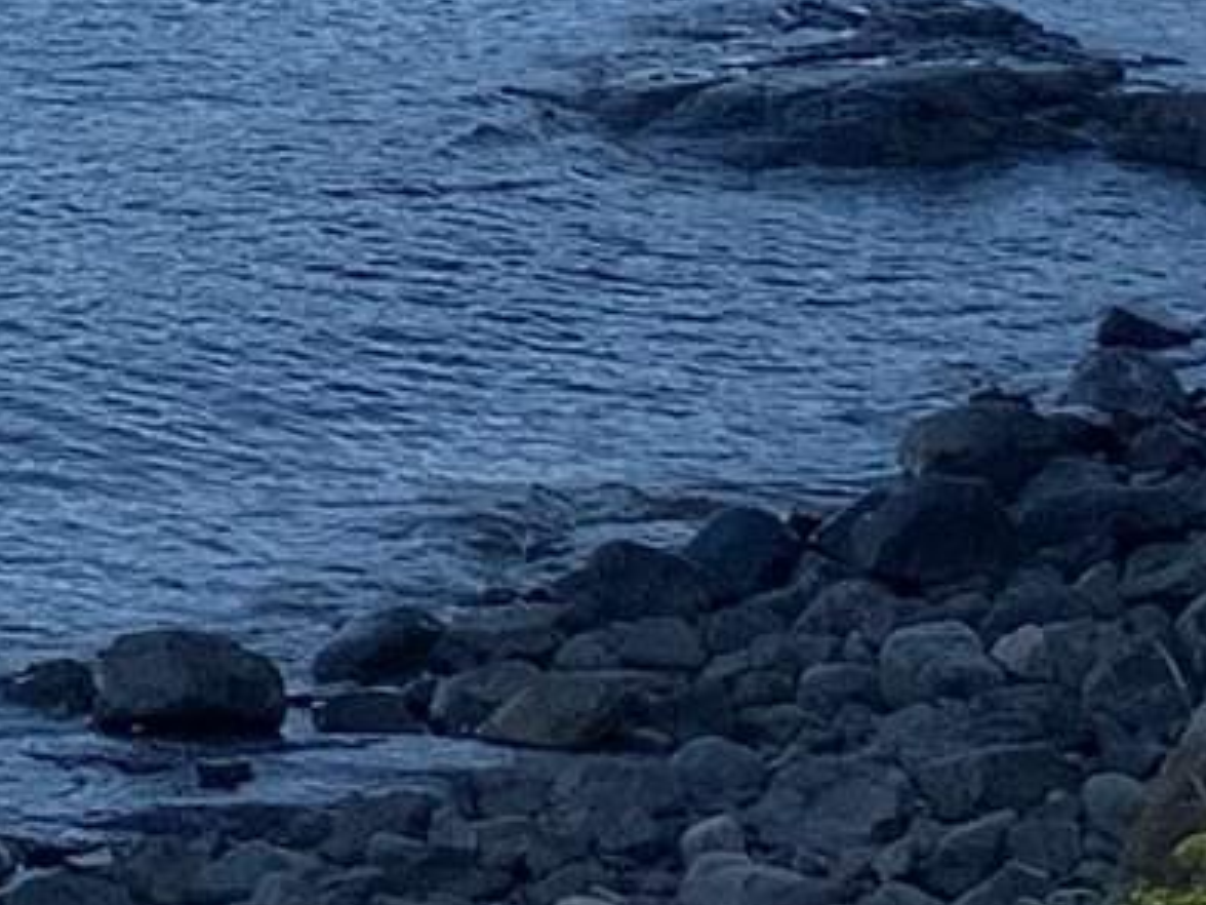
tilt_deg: -3.2
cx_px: -655
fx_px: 7107
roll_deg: +0.9
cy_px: -1065
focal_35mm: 204
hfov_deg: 9.4
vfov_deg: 7.0
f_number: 1.8
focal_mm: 4.25
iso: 25
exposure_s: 1/1350
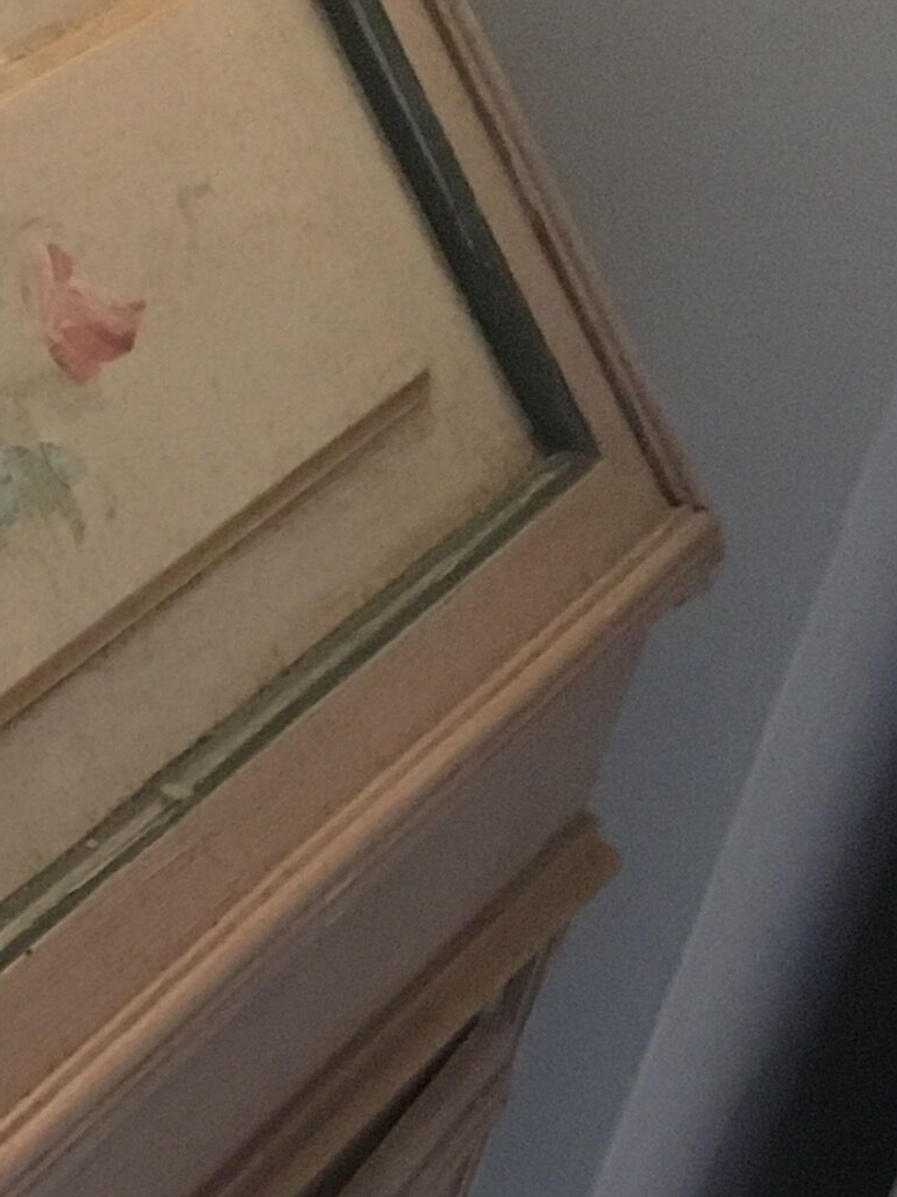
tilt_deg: -40.6
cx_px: -737
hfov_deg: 12.0
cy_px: 1667
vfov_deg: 16.2
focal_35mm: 113
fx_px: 3905
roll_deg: -6.6
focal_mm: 4.15
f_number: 2.2
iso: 320
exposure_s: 1/17
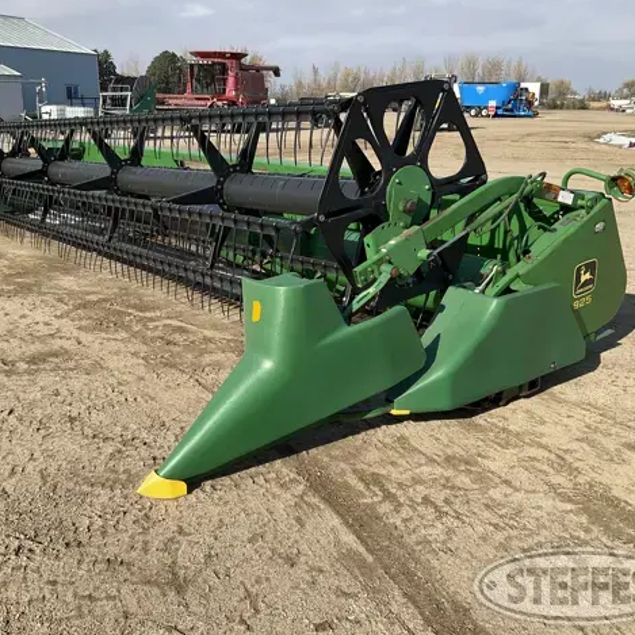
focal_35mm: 35
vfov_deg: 47.2
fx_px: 726
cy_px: 315
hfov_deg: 47.1
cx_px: 280
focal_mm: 3
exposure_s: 1/1626
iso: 25
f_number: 1.8
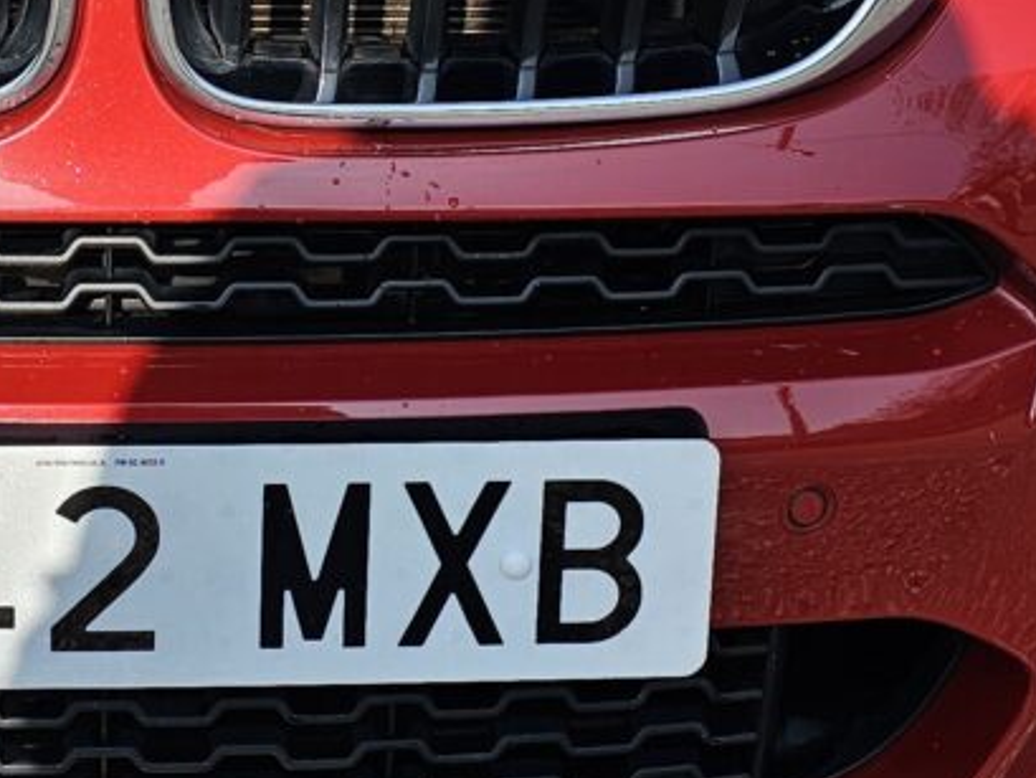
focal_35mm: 90
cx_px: 215
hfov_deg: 21.5
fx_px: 2694
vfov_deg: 16.1
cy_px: 3
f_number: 1.7
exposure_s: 1/512
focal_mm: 6.3
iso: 10
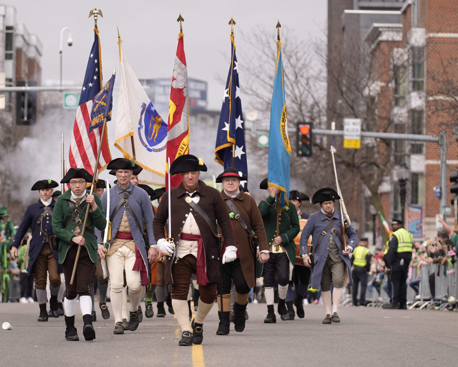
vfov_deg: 7.2
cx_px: 179
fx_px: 2928
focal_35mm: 216
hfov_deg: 8.9
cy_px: 187
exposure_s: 1/6400
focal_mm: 182
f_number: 4
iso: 800
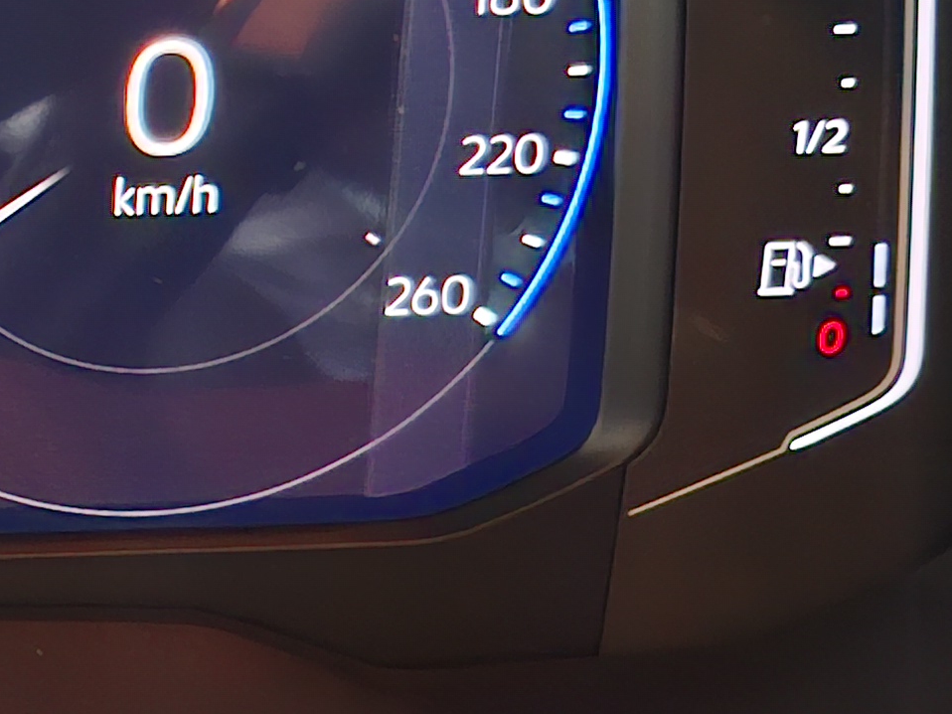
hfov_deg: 17.5
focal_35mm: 98
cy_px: 104
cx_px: -581
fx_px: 2694
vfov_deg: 15.0
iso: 1250
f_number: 1.8
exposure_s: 1/15
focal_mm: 5.54
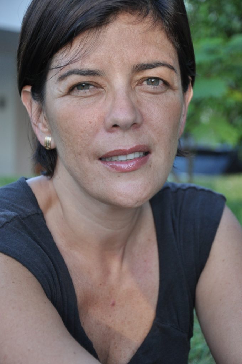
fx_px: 940
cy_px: 182
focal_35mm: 93
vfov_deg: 21.9
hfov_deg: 14.7
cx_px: 121
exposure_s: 1/50
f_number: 5.3
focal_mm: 62
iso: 800
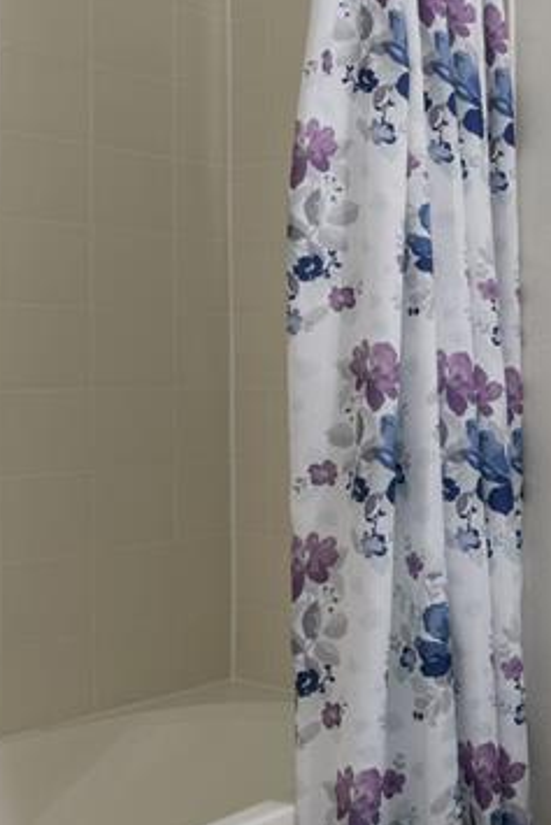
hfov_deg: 21.5
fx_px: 1124
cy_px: 328
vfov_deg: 40.1
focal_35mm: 49
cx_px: 895
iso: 100
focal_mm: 17
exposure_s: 1.6
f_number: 9
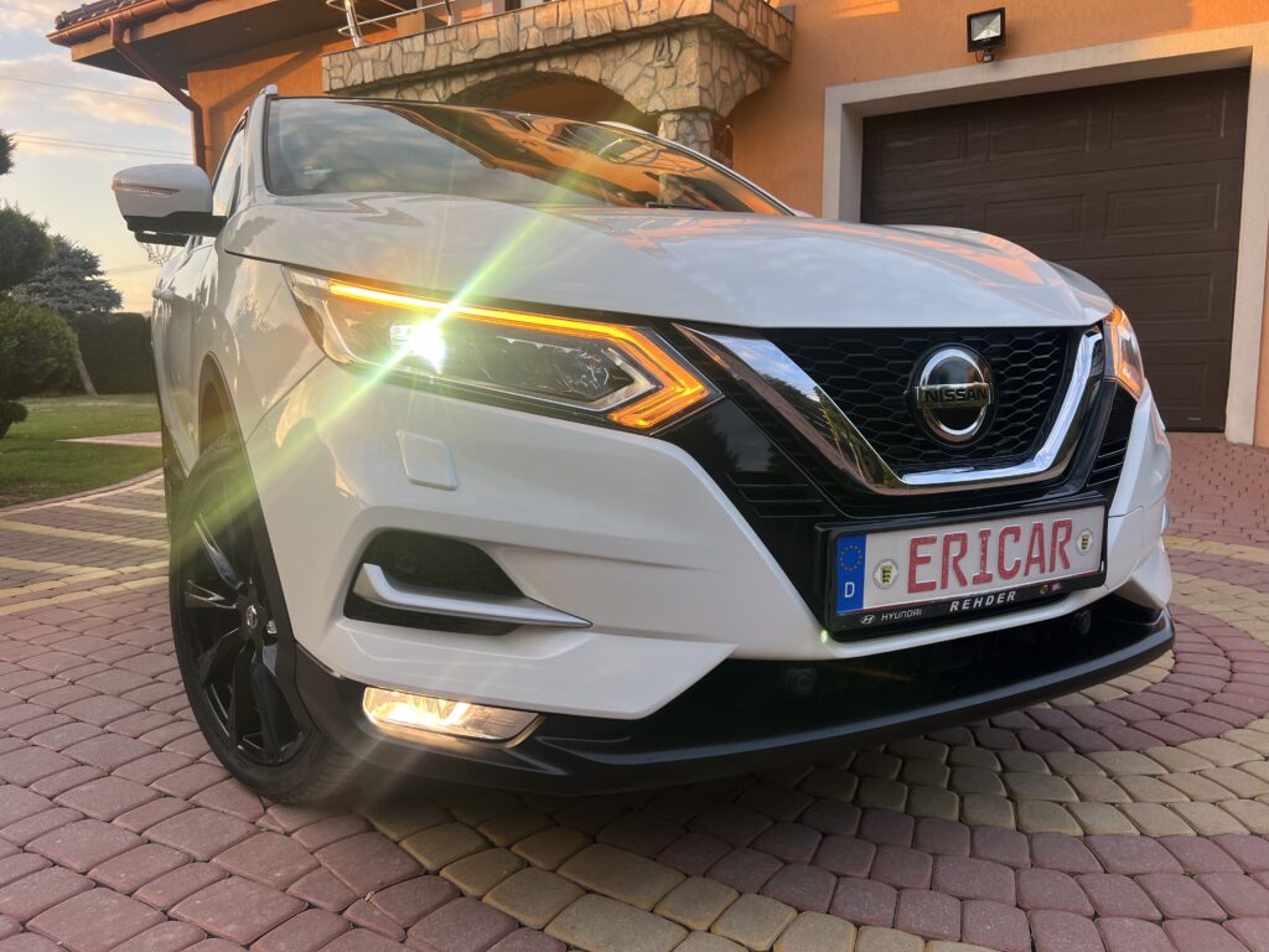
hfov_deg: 67.3
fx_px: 953
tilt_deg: -6.9
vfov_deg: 53.1
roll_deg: +0.2
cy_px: 476
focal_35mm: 26
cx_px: 634
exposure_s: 1/303
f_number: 1.5
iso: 50
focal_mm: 5.7
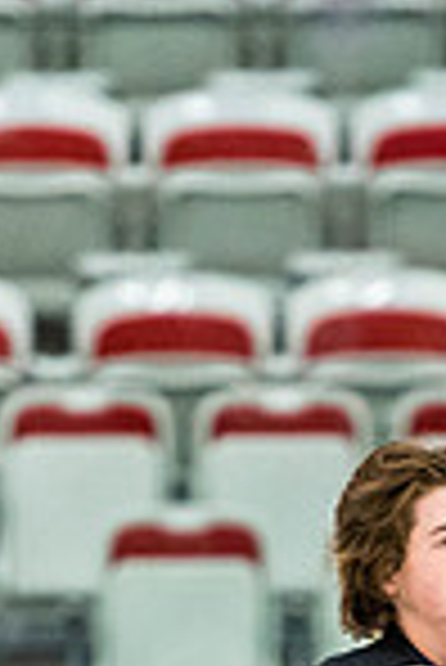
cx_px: 616
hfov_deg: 1.6
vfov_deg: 2.4
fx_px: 15758
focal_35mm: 850
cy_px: 1007
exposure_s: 1/640
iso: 3200
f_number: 2.8
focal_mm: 185
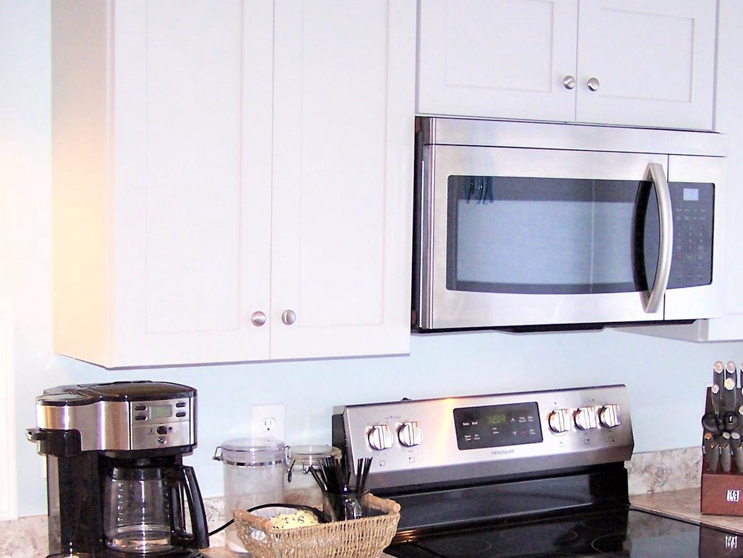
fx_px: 1481
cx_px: 470
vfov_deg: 21.2
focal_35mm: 69
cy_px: 387
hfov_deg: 28.0
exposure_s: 1/60
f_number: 2.8
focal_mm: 6.3
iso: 140
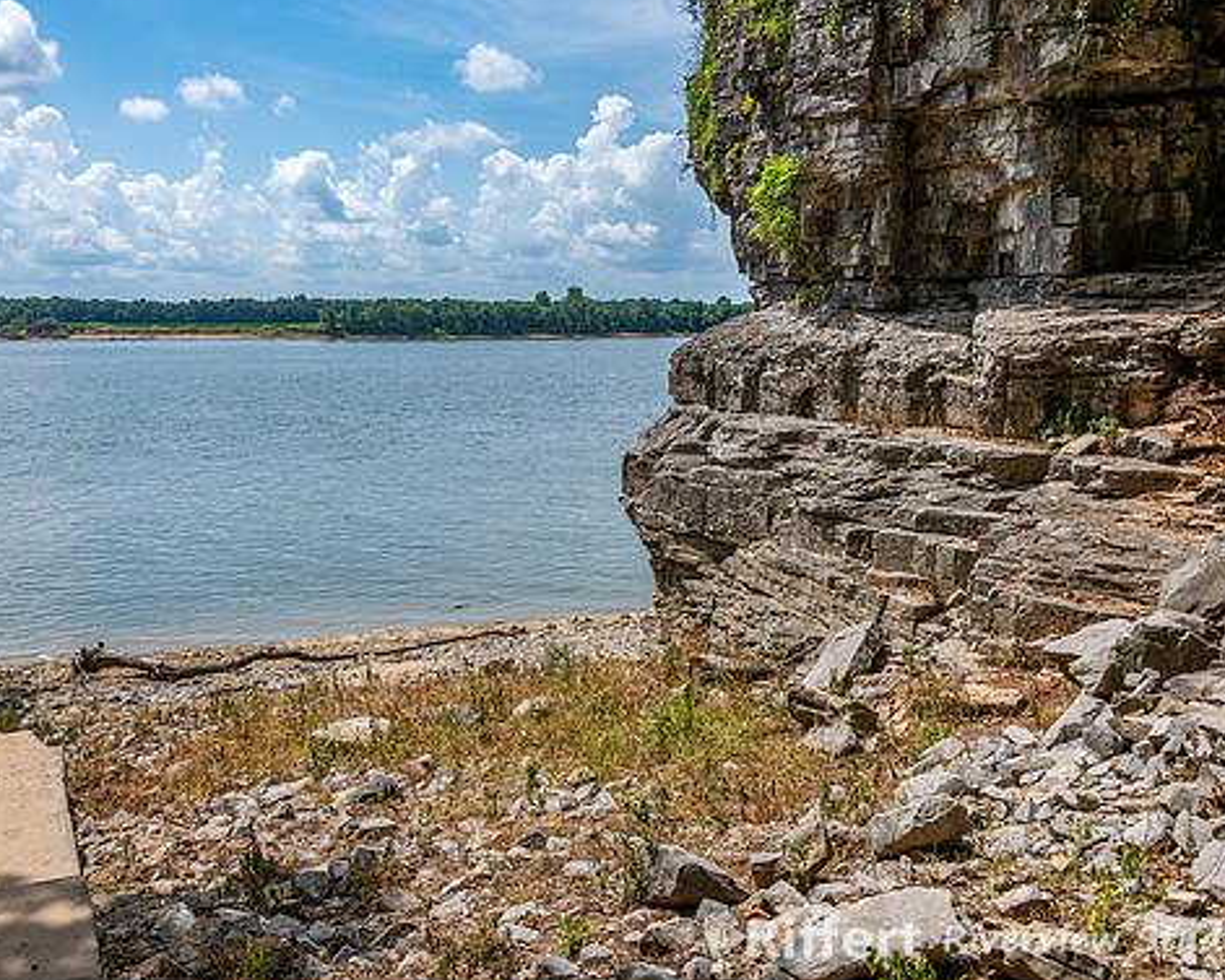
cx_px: 533
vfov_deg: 44.6
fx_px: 1197
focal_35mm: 33
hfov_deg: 54.0
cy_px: 482
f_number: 8
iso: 64
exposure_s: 1/200
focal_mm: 28
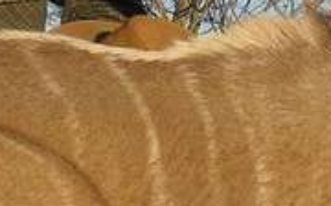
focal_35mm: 289
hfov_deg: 7.2
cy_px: -96
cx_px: 392
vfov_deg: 4.5
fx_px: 2604
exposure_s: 1/90
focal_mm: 8.1
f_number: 9.1
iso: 80
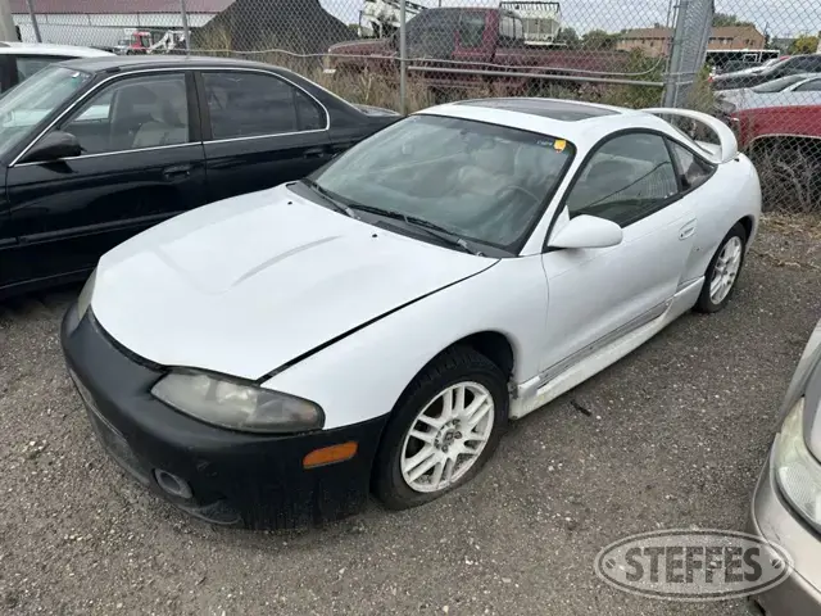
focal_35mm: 24
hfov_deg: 71.6
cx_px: 410
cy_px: 308
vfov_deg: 56.8
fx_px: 569
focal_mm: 6.86
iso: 80
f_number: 1.78
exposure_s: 1/3597
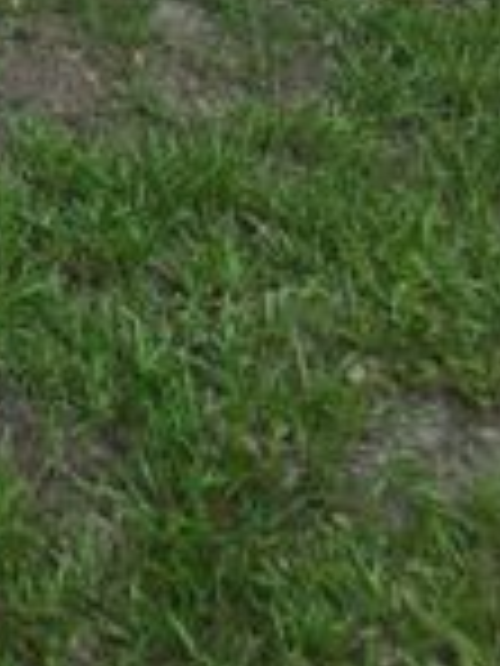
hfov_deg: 12.4
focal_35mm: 104
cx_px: -527
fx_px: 2003
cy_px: -758
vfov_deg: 14.7
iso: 12
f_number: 1.7
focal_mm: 6.3
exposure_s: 1/313
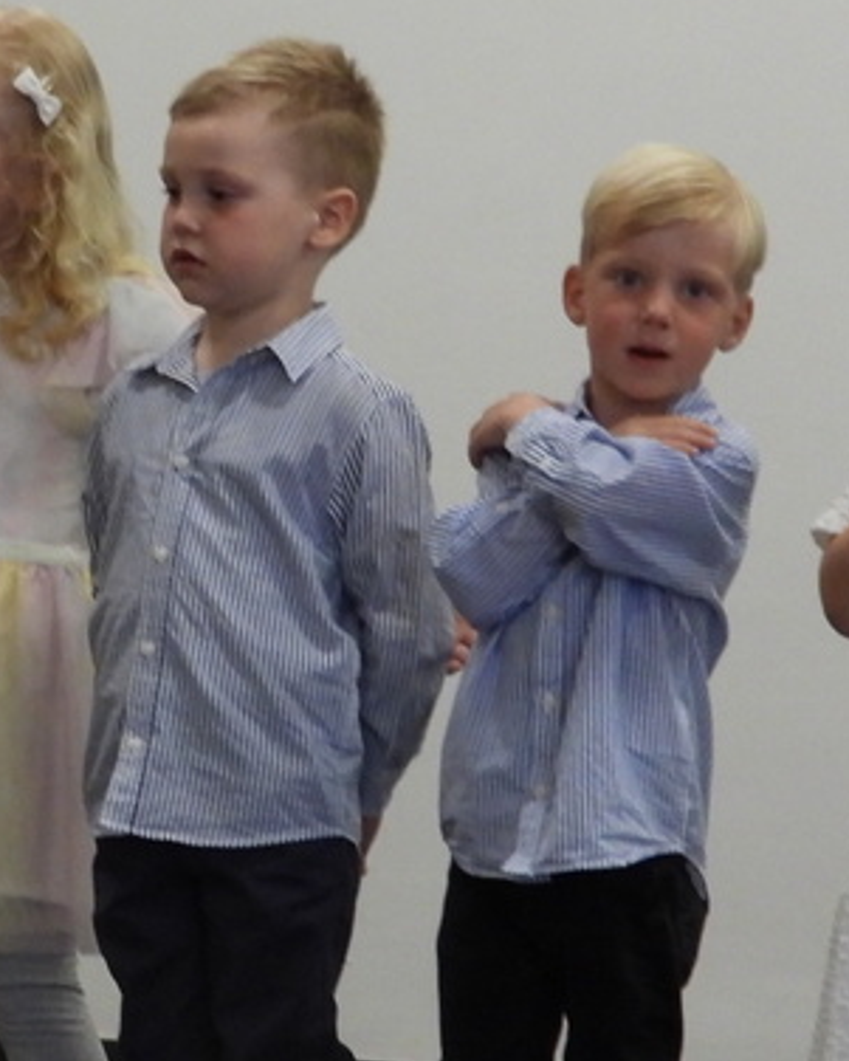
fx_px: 10267
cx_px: -195
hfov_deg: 4.7
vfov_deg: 5.9
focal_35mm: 327
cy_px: 502
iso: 400
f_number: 4
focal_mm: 18.9
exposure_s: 1/40
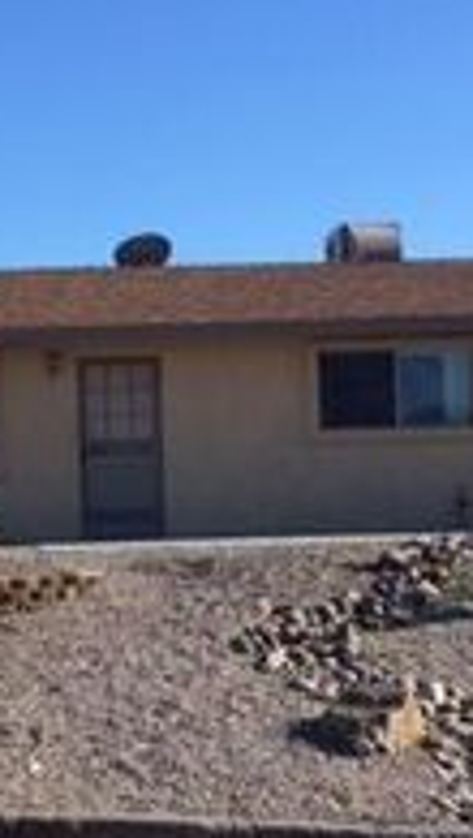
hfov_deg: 14.7
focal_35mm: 81
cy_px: 518
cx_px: 13
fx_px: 1802
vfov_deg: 26.1
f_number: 2.2
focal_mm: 4.15
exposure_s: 1/1953
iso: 32
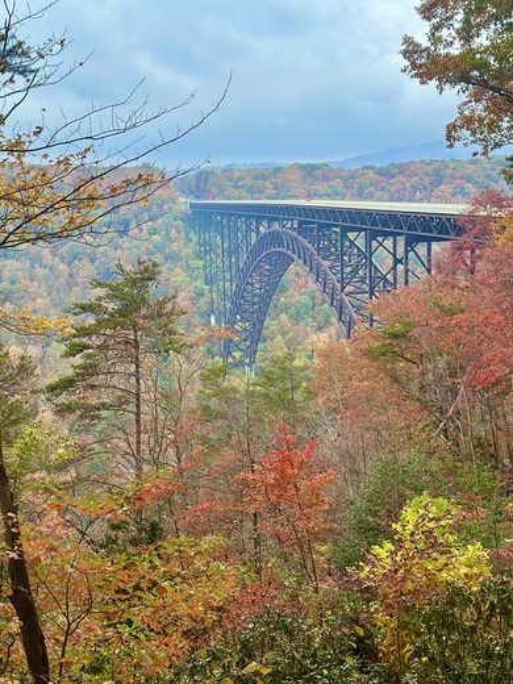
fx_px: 948
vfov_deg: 39.7
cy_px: 342
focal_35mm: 48
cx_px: 256
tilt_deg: -8.7
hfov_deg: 30.3
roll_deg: +1.1
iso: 250
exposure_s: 1/60
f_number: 1.78
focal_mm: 6.86
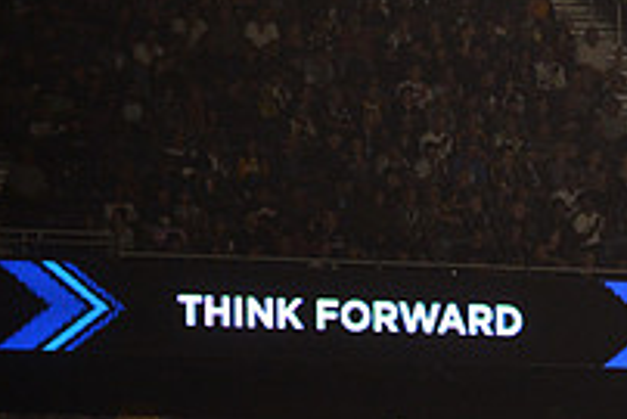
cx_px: 885
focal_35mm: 516
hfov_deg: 4.0
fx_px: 8993
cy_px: 337
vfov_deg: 2.7
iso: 1600
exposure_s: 1/3200
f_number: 2.8
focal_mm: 180
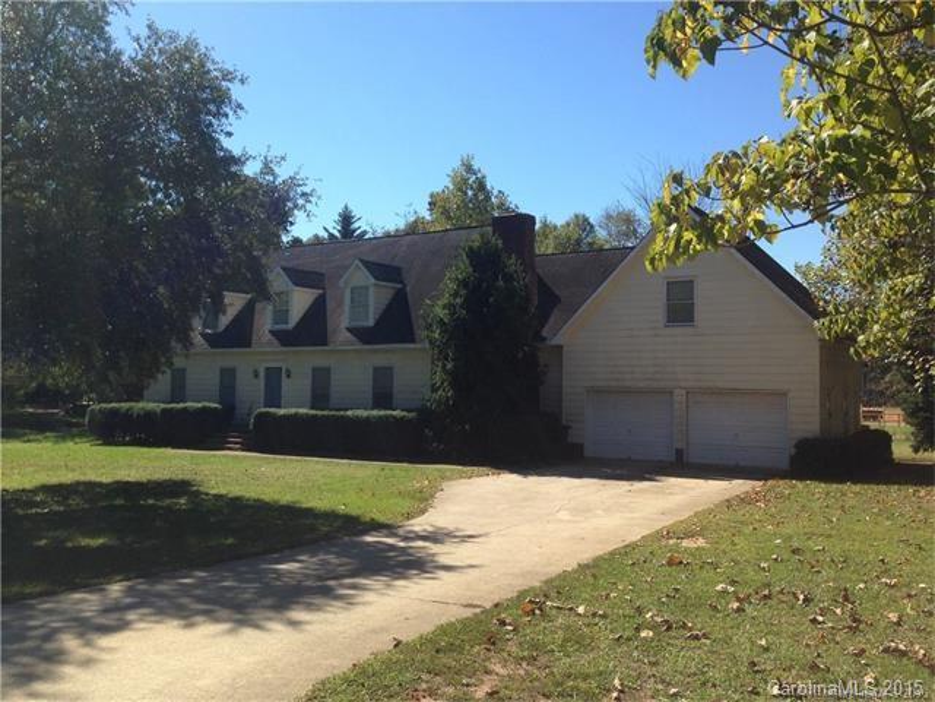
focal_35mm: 33
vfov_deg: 42.9
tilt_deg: +0.9
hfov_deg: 55.4
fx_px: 891
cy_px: 351
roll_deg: -0.1
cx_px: 468
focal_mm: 4.12
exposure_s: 1/1427
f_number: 2.4
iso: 50
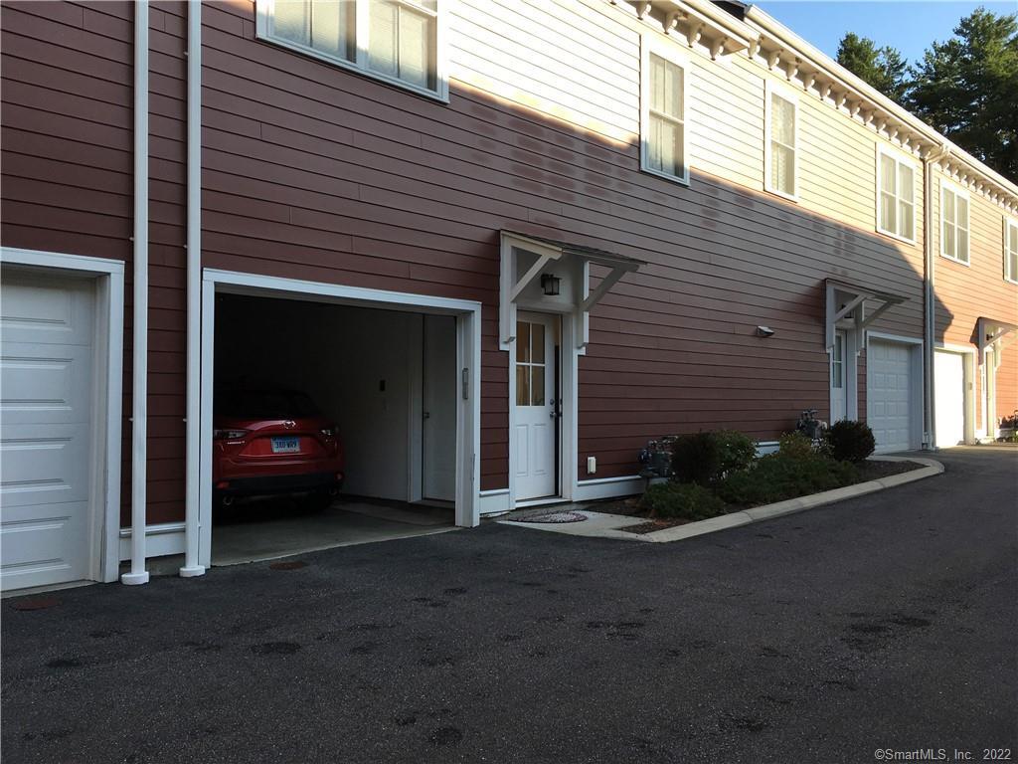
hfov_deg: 61.7
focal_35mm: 29
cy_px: 382
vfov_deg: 48.2
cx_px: 509
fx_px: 853
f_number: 2.2
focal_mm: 4.15
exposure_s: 1/409
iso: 25
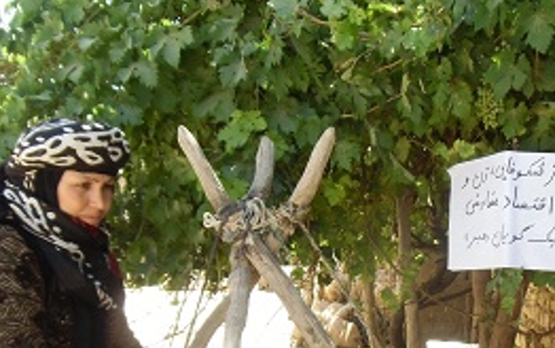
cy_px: 310
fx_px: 636
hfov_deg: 46.8
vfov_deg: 29.4
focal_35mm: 42
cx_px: 347
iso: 64
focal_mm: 4.24
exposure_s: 1/125
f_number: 3
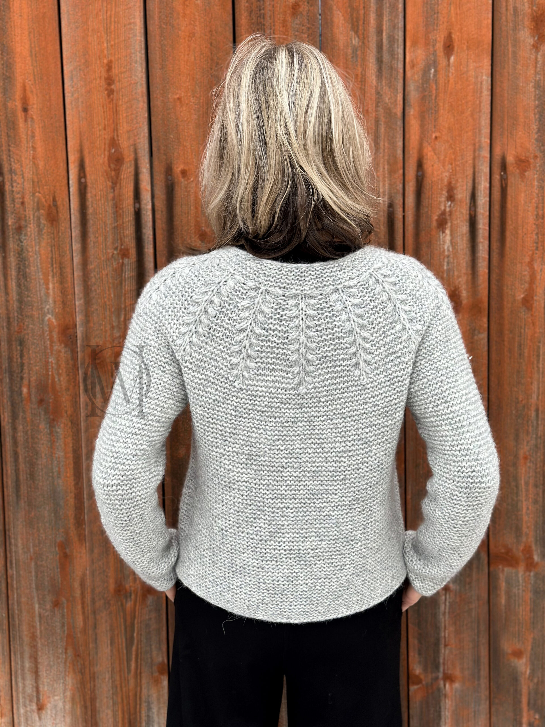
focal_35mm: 48
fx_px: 1008
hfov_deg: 30.3
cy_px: 364
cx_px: 272
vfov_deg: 39.7
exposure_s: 1/570
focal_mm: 6.86
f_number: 1.8
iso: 80
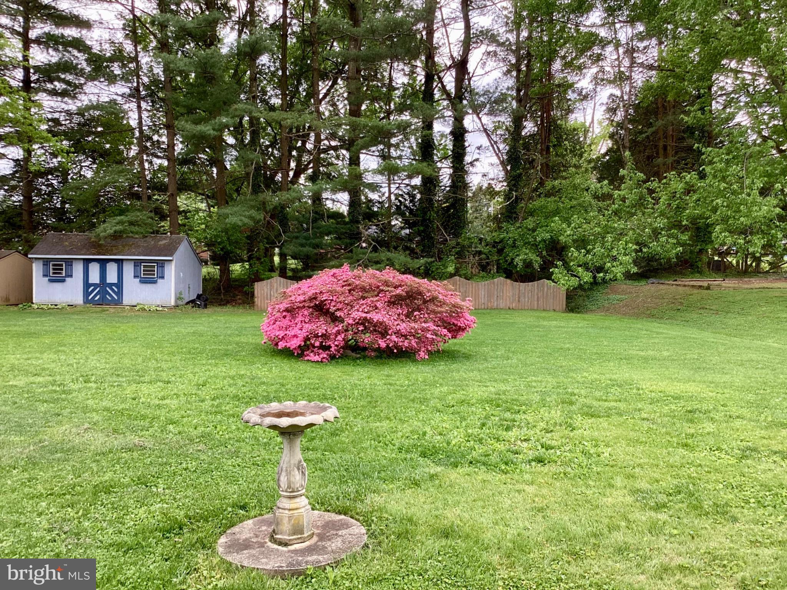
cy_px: 295
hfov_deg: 58.4
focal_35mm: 31
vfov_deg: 45.4
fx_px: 705
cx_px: 394
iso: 25
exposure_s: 1/230
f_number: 2.4
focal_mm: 3.3
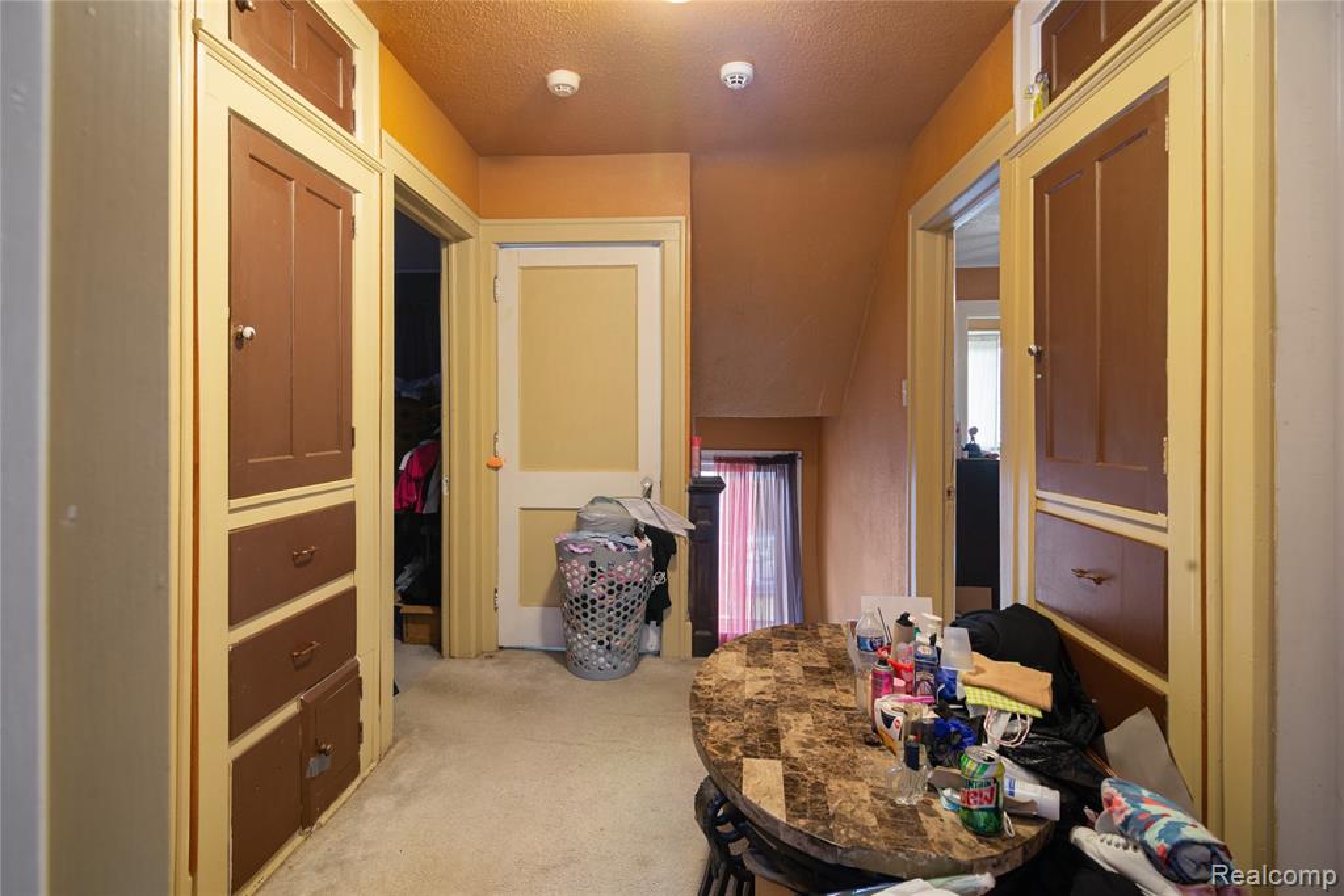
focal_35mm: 30
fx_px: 1120
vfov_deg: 43.6
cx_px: 672
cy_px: 448
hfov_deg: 61.9
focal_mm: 30
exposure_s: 1.6
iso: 320
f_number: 9
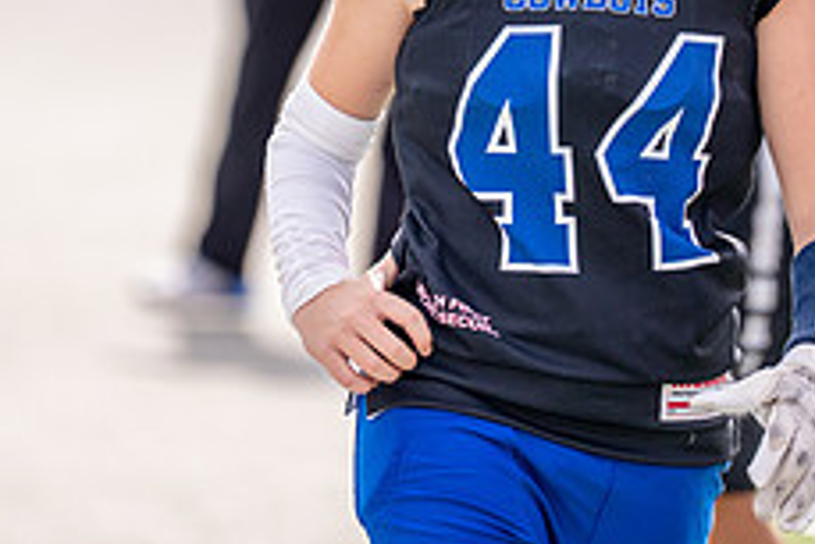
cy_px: -69
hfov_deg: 3.7
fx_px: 12504
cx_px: 649
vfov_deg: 2.5
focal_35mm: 552
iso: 250
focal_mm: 200
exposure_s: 1/5000
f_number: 2.8
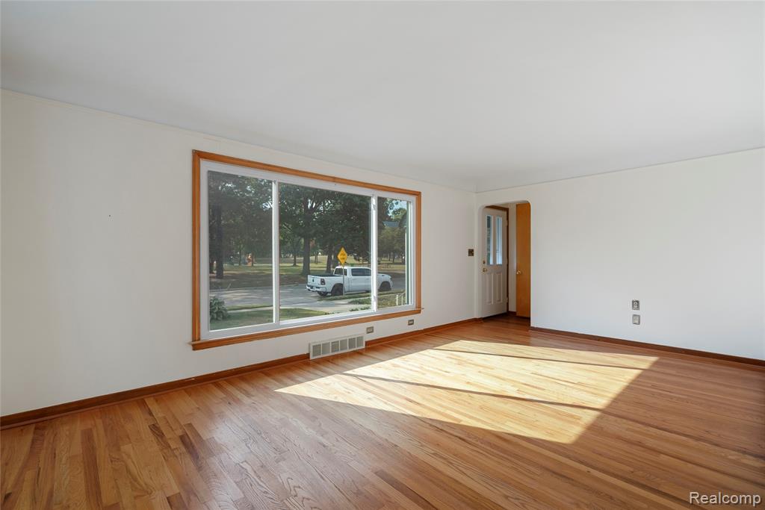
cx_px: 382
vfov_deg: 73.8
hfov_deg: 96.7
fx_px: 340
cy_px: 255
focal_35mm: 16
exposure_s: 1/60
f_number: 4
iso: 100
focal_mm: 16
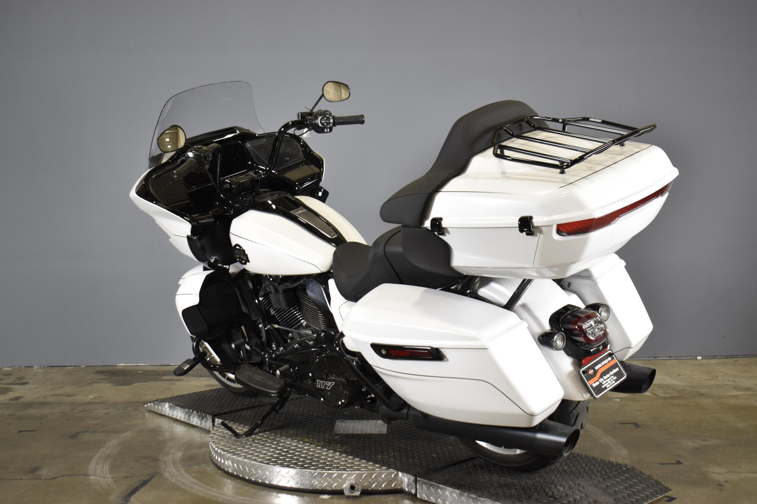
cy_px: 252
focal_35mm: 44
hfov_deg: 45.0
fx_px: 915
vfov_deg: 30.8
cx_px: 378
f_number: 4.2
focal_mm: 29
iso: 400
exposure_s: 1/40
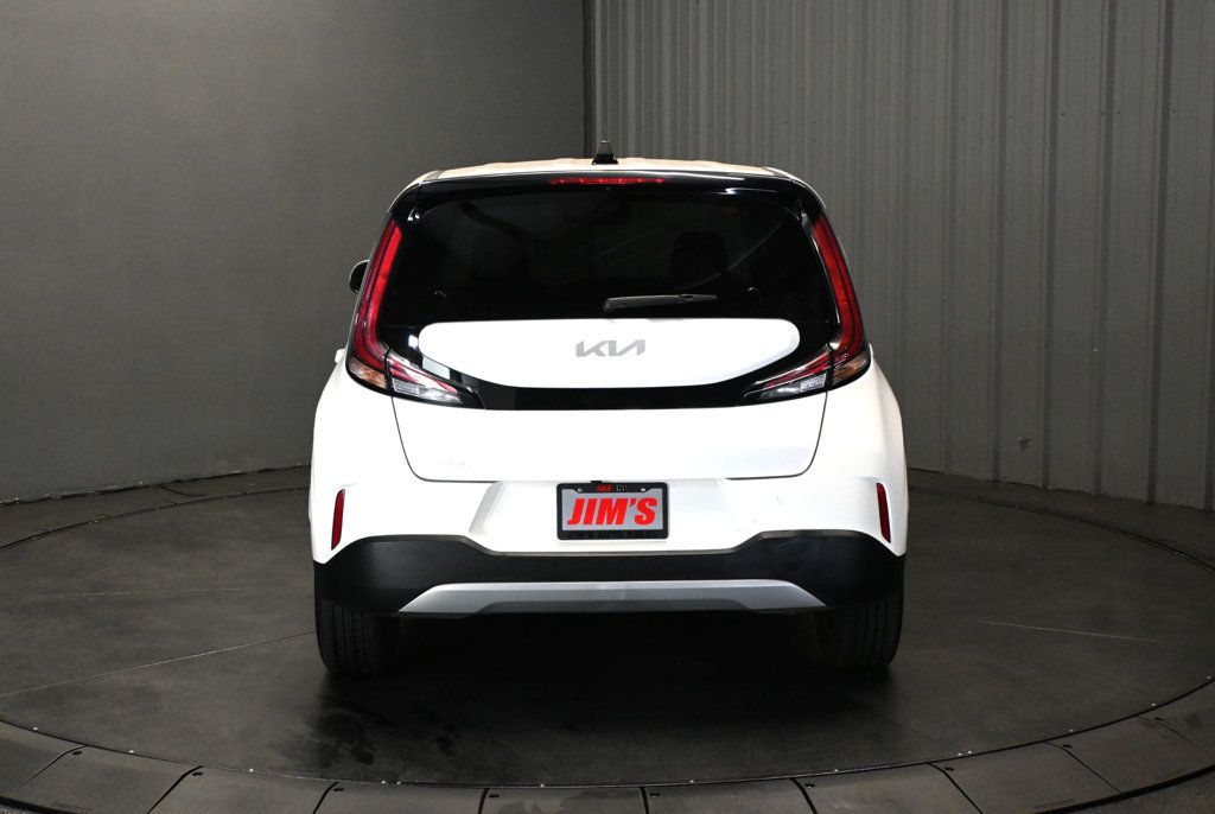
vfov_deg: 27.7
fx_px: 1648
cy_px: 407
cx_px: 608
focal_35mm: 49
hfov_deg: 40.5
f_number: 5
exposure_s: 1/125
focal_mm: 32.5
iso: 3200
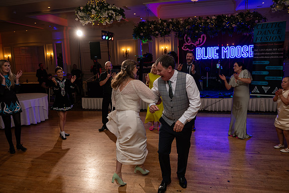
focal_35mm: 27
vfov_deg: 48.0
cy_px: 96
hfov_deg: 67.4
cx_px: 144
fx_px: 217
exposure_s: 1/160
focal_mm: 27
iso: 500
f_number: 3.5
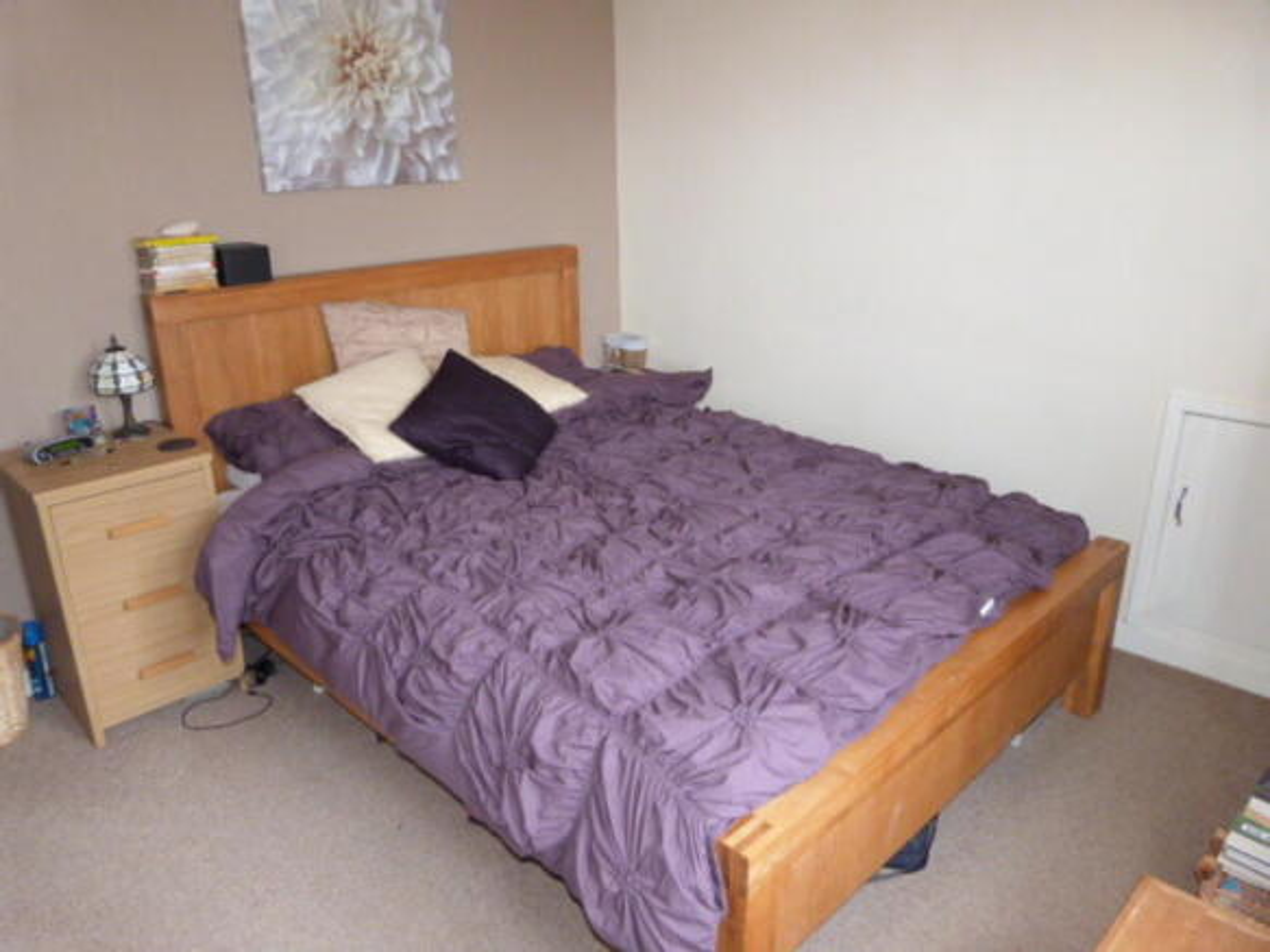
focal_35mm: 25
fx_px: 917
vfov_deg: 54.9
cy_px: 476
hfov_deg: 69.4
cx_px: 635
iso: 400
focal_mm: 4.5
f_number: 2.8
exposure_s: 1/60
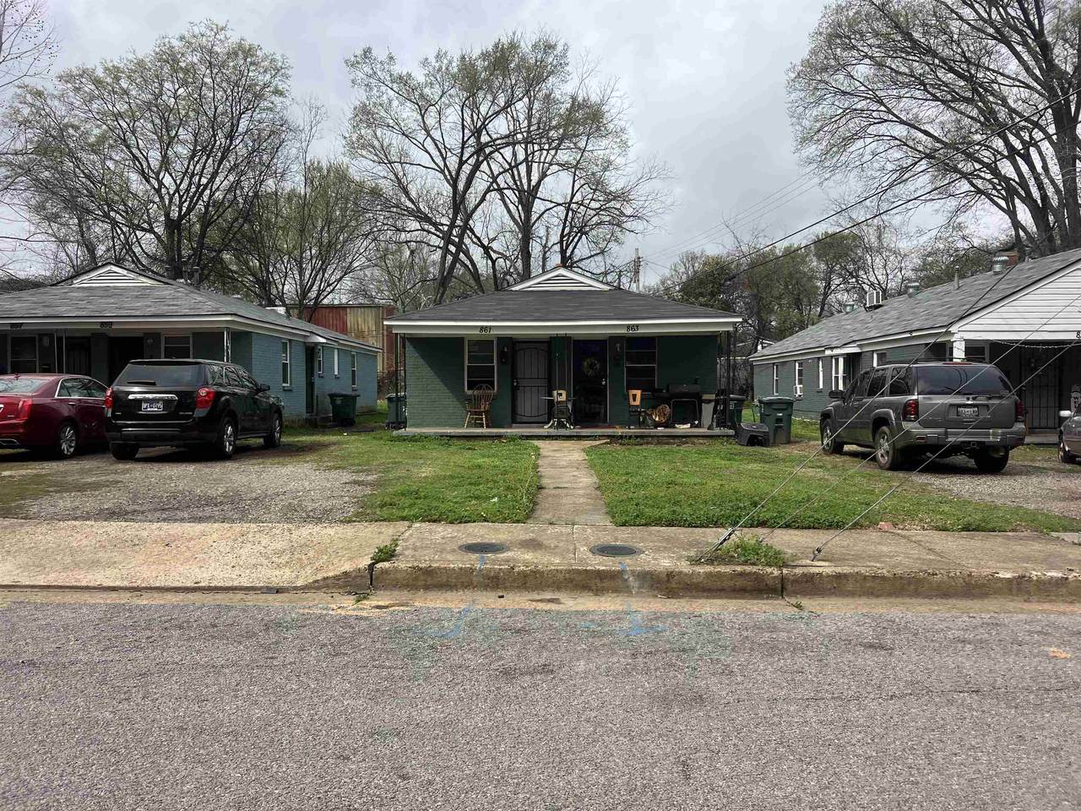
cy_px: 406
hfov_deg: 67.3
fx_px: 812
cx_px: 540
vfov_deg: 53.1
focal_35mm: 26
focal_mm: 5.7
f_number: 1.5
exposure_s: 1/2404
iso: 50
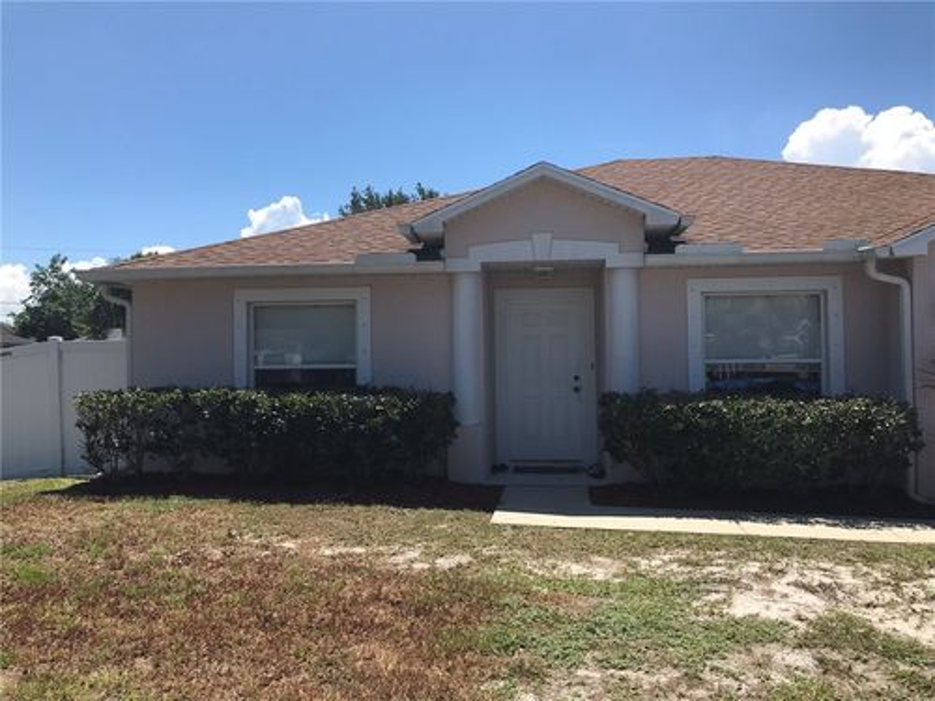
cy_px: 350
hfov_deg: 63.4
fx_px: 756
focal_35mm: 28
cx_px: 468
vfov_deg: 49.7
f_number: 1.8
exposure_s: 1/2227
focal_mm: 3.99
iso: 20
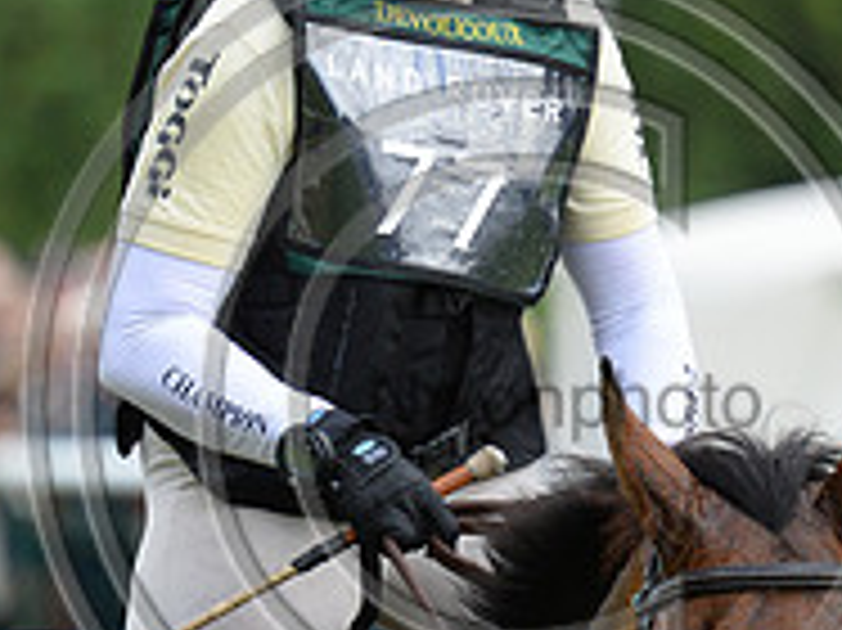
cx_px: 486
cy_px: 338
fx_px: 24624
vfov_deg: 1.5
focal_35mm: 1013
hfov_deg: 2.0
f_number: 5.6
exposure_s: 1/800
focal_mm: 340
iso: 1000
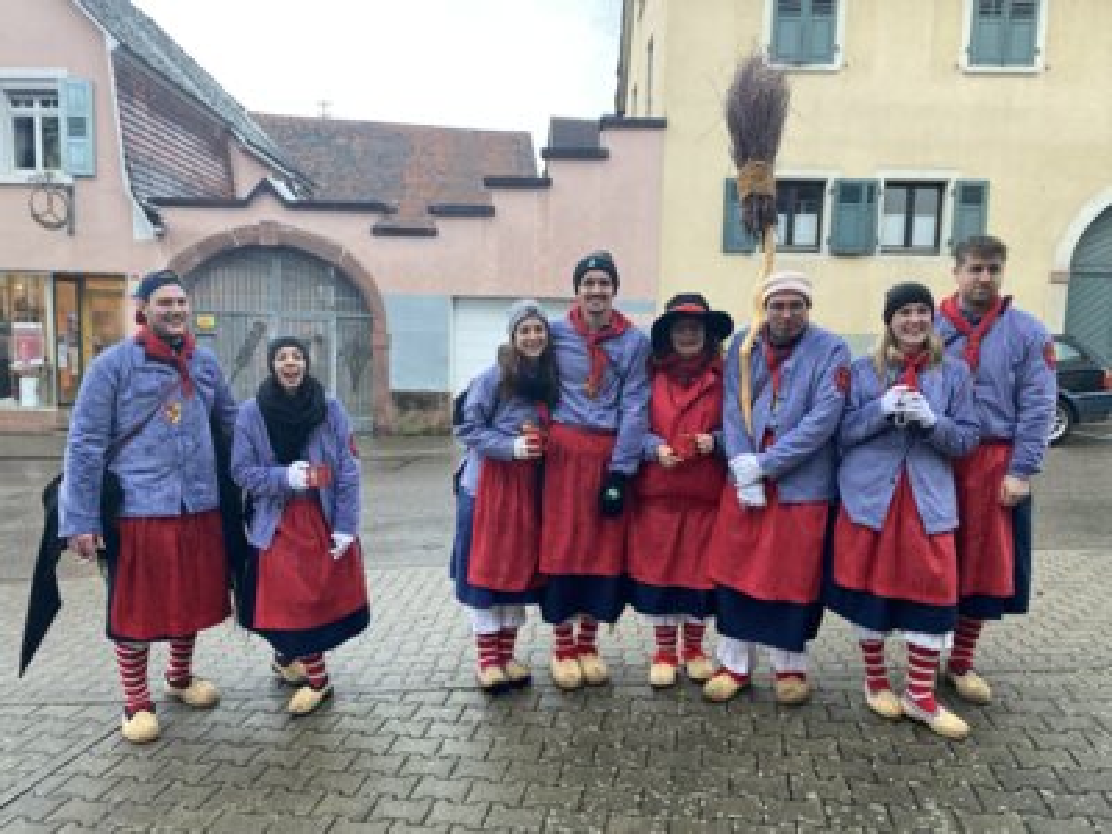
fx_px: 835
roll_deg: -2.5
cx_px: 556
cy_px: 417
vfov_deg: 53.1
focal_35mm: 26
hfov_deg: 67.3
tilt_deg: -5.6
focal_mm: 4.25
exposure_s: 1/120
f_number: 1.8
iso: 125
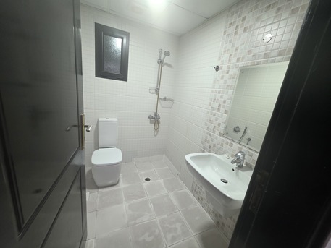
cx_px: 166
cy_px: 124
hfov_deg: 106.2
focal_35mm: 13
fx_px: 124
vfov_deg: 89.9
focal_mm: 2.2
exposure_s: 1/50
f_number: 1.9
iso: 250
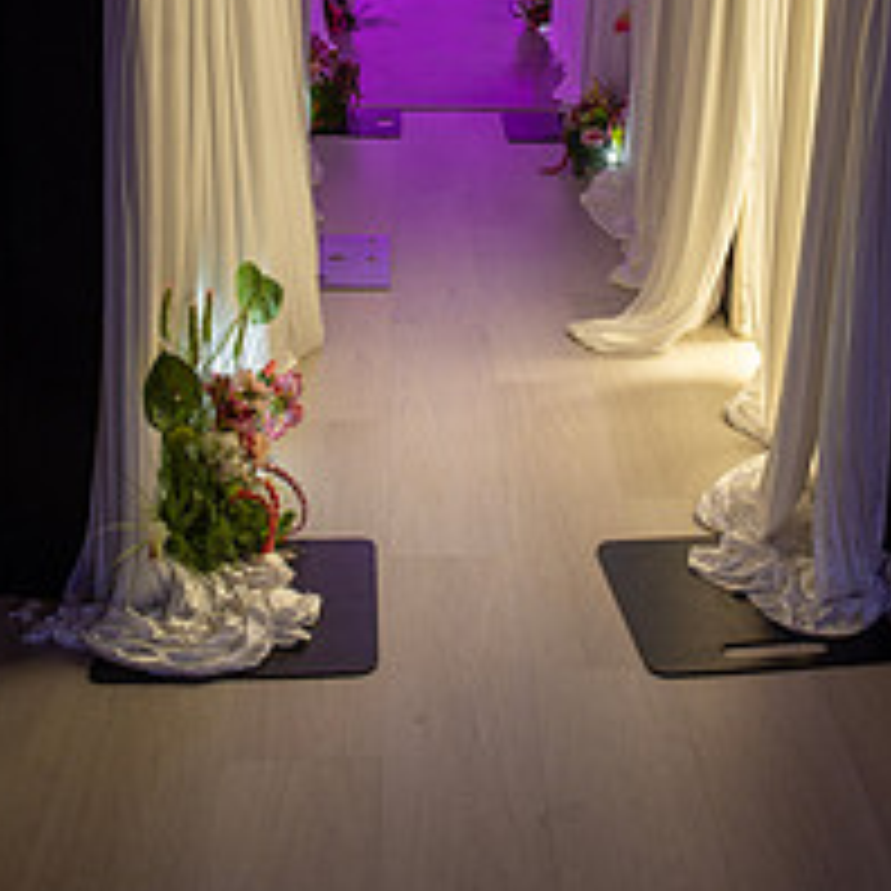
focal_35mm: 60
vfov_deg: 27.0
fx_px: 1747
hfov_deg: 28.5
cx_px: 536
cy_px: 4
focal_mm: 31
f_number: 5.6
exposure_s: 1/3
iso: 400
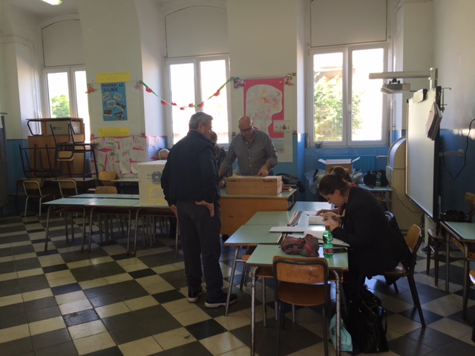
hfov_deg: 61.7
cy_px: 178
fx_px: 398
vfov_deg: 48.2
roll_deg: +2.0
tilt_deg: -7.2
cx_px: 238
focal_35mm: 29
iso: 25
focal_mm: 4.15
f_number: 2.2
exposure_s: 1/50
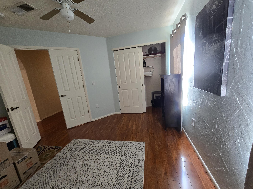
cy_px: 94
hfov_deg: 106.2
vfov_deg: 89.9
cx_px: 126
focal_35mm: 13
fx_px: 95
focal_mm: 2.2
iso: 250
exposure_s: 1/60
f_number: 2.2
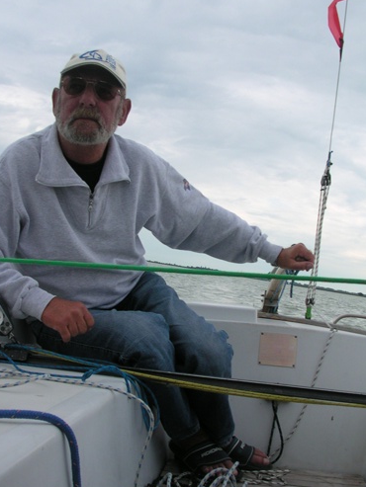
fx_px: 676
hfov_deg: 30.3
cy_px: 277
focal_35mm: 48
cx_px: 165
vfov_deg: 39.6
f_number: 4.5
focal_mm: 5.6
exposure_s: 1/170
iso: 100
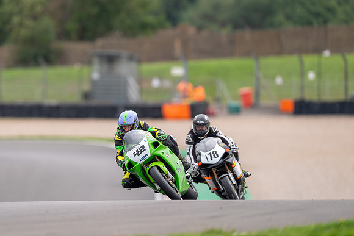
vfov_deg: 1.9
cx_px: 141
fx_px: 7110
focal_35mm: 723
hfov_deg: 2.9
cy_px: 95
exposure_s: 1/500
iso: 160
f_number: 4.5
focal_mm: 600
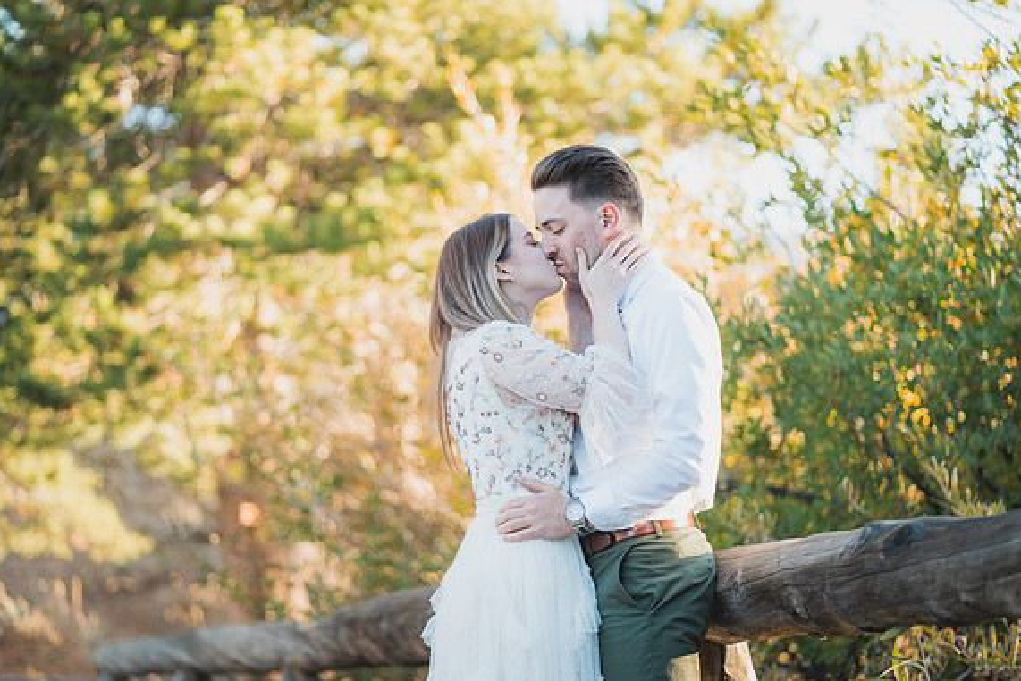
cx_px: 511
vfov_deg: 15.2
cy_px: 344
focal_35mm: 90
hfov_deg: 22.6
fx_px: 2553
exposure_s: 1/400
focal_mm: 85
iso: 200
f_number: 1.8
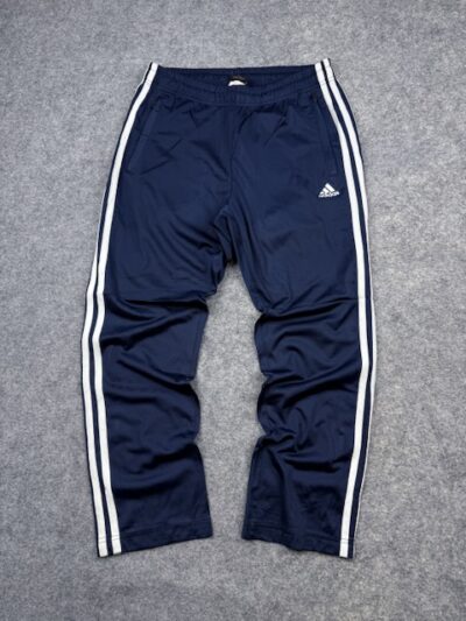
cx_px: 233
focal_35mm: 24
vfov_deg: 71.6
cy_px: 310
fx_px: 431
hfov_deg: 56.8
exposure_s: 1/121
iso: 50
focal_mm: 6.76
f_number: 1.78
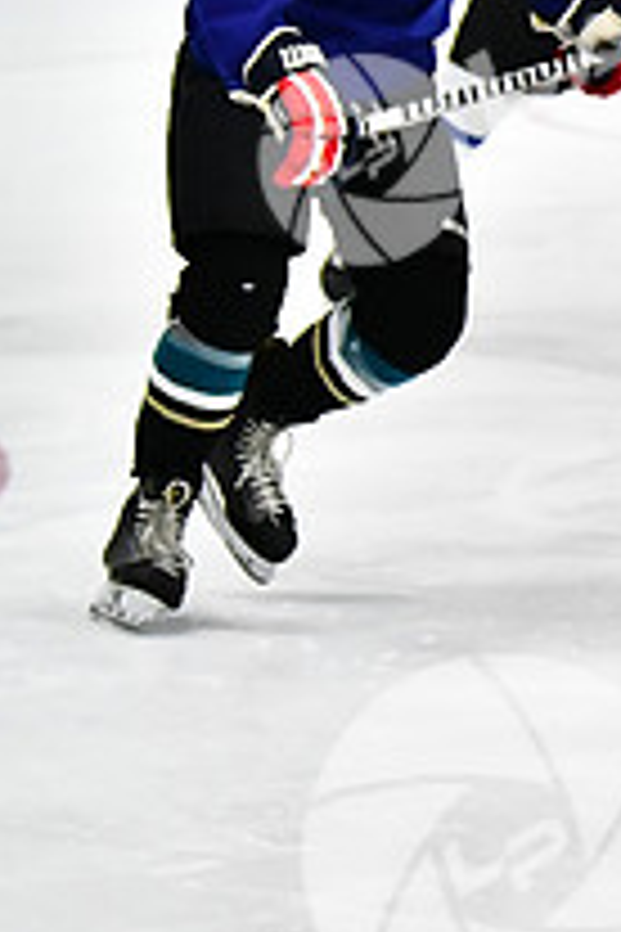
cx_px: 1300
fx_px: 11100
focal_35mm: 429
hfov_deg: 3.2
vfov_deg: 4.8
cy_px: 394
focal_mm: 102
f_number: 2.8
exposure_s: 1/1600
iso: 8000
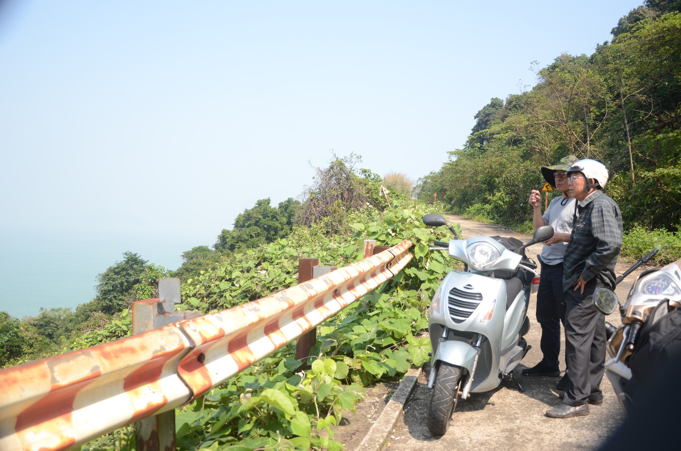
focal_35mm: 32
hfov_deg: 59.6
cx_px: 340
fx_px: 595
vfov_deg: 41.5
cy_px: 226
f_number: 4.5
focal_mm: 21
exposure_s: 1/640
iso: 200
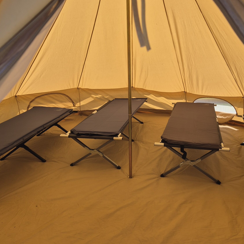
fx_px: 247
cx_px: 132
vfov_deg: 52.2
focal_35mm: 31
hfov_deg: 52.5
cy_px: 99
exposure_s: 1/1428
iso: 25
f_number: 1.8
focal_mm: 5.4
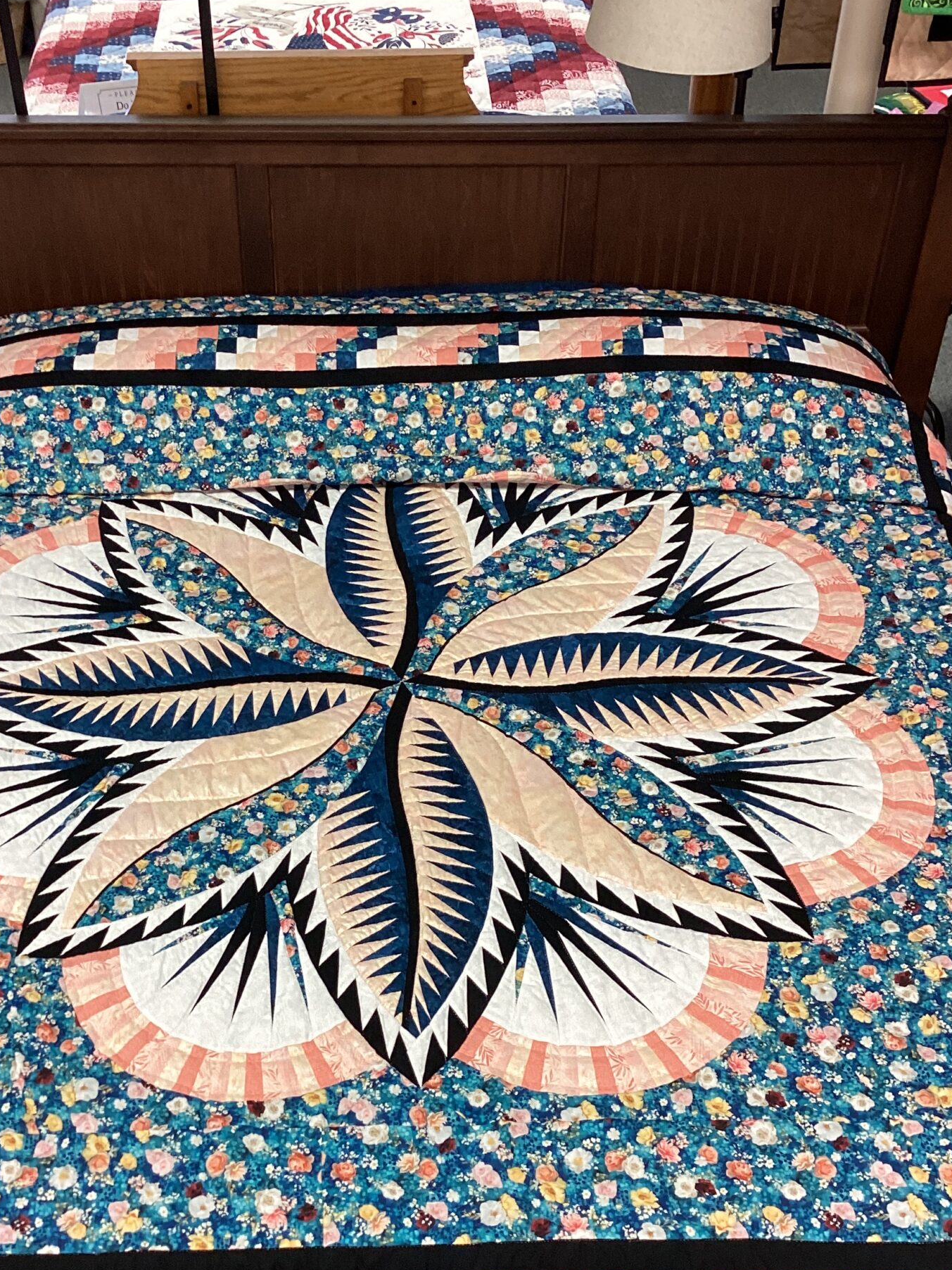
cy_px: 727
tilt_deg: -41.7
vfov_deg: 42.8
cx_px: 388
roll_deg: -1.0
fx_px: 1613
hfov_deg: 32.8
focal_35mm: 44
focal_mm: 3.3
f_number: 2.4
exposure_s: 1/60
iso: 100
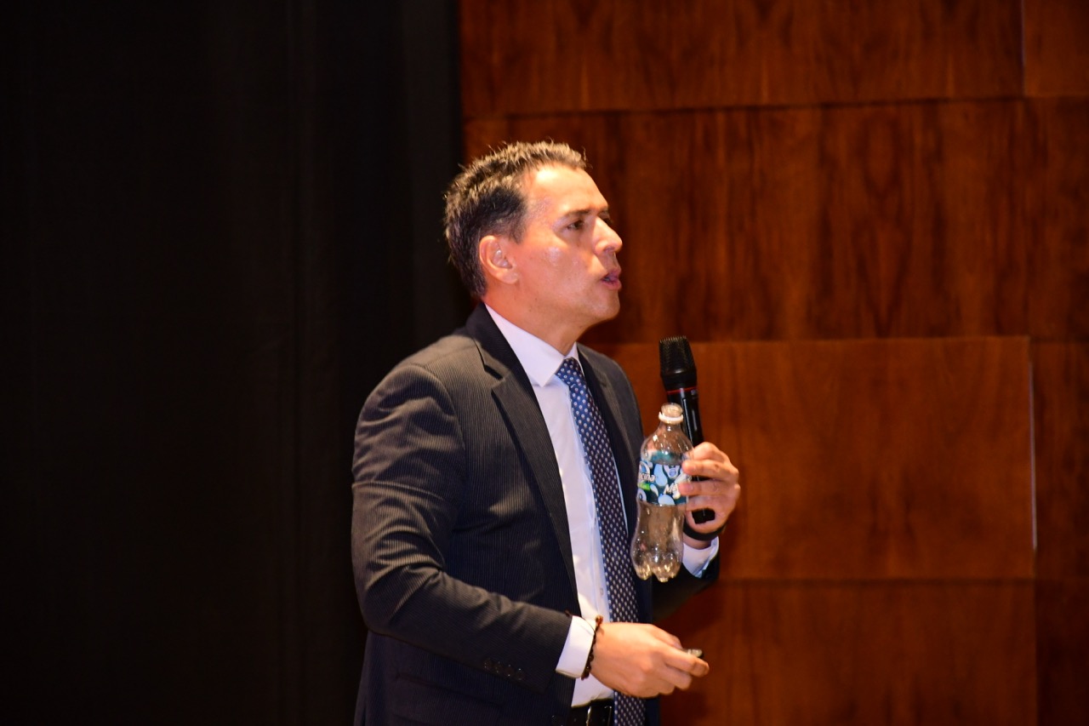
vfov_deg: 6.5
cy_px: 363
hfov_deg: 9.8
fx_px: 6351
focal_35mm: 210
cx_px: 544
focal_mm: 140
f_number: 5.6
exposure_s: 1/100
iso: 2500
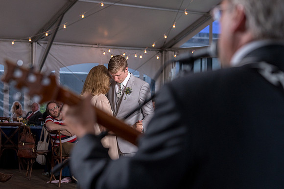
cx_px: 130
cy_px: 90
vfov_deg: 16.3
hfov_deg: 24.2
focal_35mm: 84
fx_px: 661
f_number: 4
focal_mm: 70
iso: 1600
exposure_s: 1/200
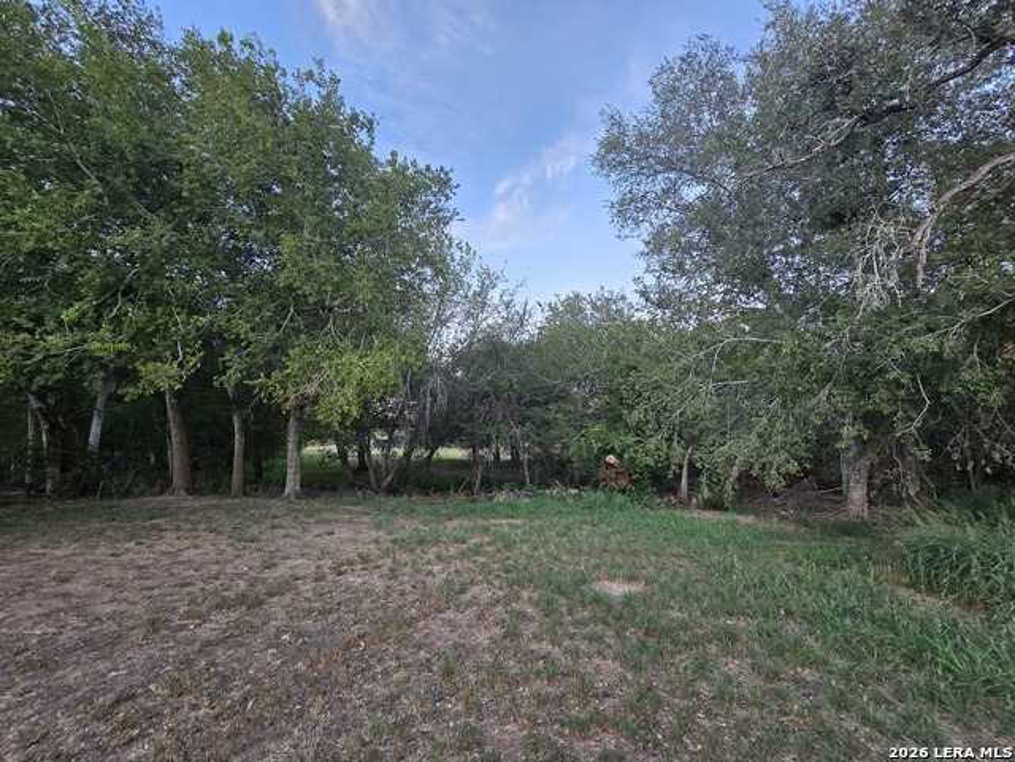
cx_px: 508
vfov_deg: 89.9
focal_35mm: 13
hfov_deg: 106.2
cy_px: 381
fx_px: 381
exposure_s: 1/60
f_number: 2.2
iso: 125
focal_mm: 2.2
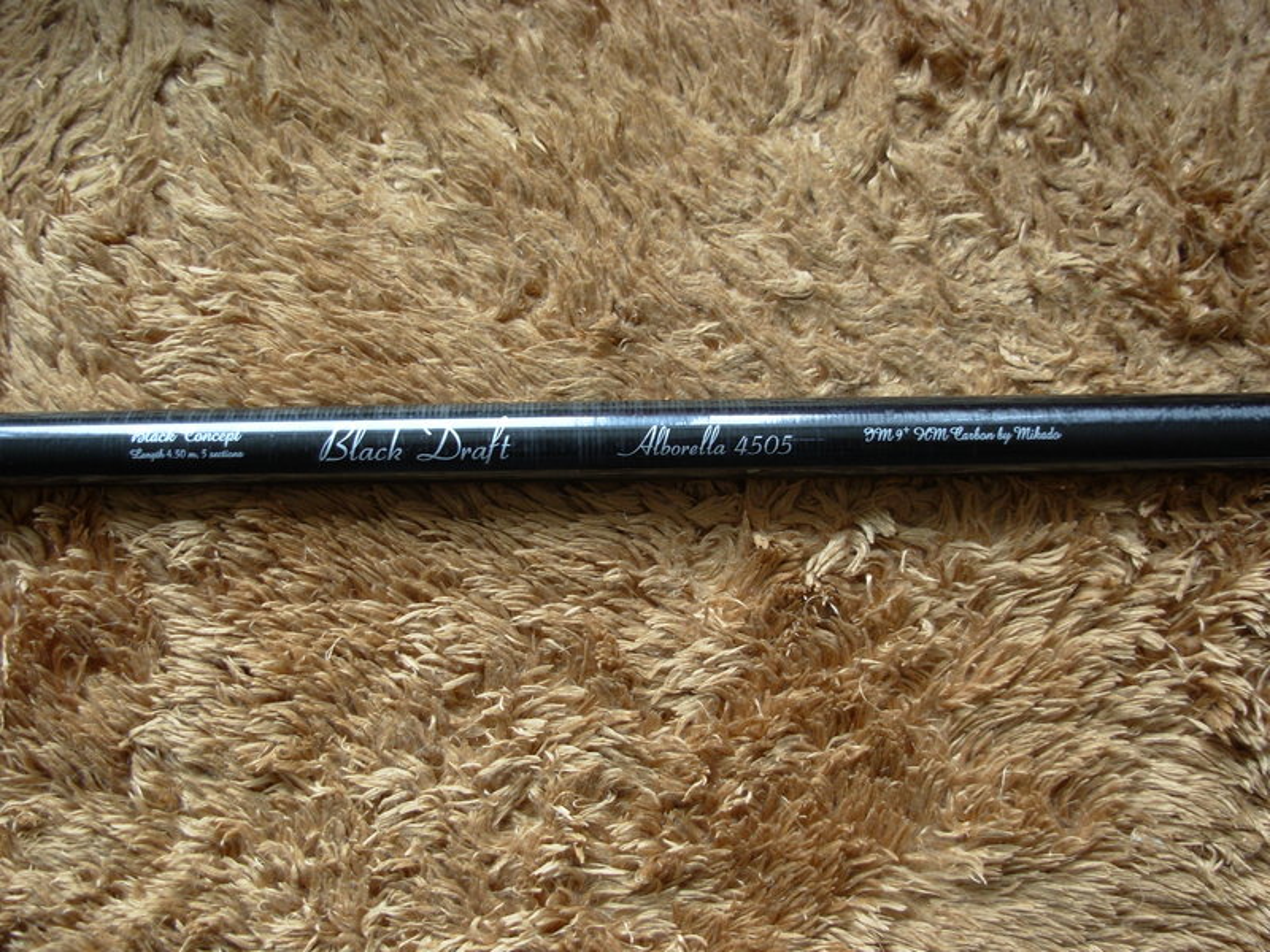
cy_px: 476
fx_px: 1394
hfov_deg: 49.0
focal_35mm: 38
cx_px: 635
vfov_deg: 37.7
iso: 50
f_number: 2.9
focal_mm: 6.3
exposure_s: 1/30.2
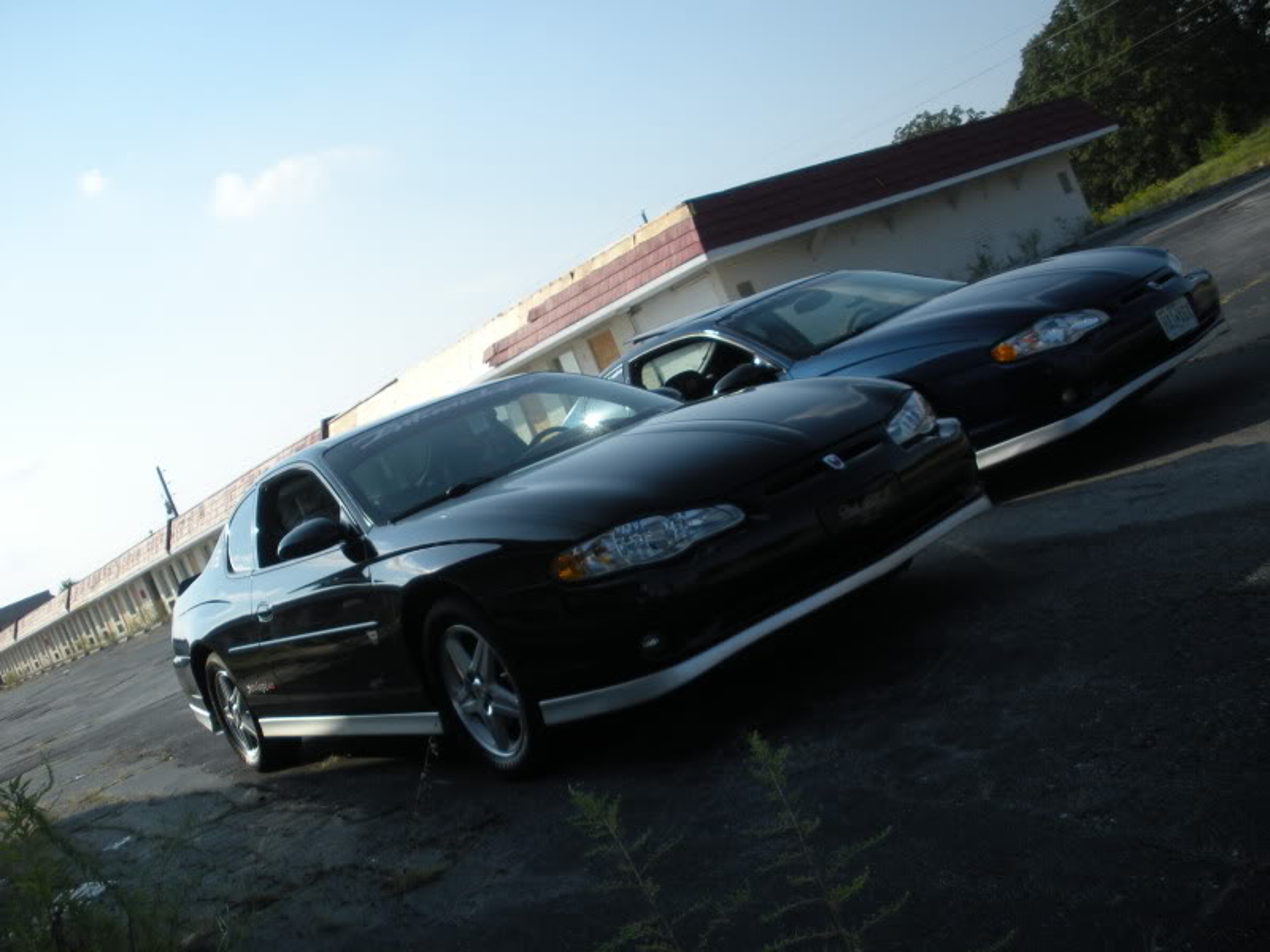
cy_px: 476
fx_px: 1321
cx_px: 635
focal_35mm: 36
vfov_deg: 39.7
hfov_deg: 51.4
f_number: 3.5
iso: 64
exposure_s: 1/636
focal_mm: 6.3
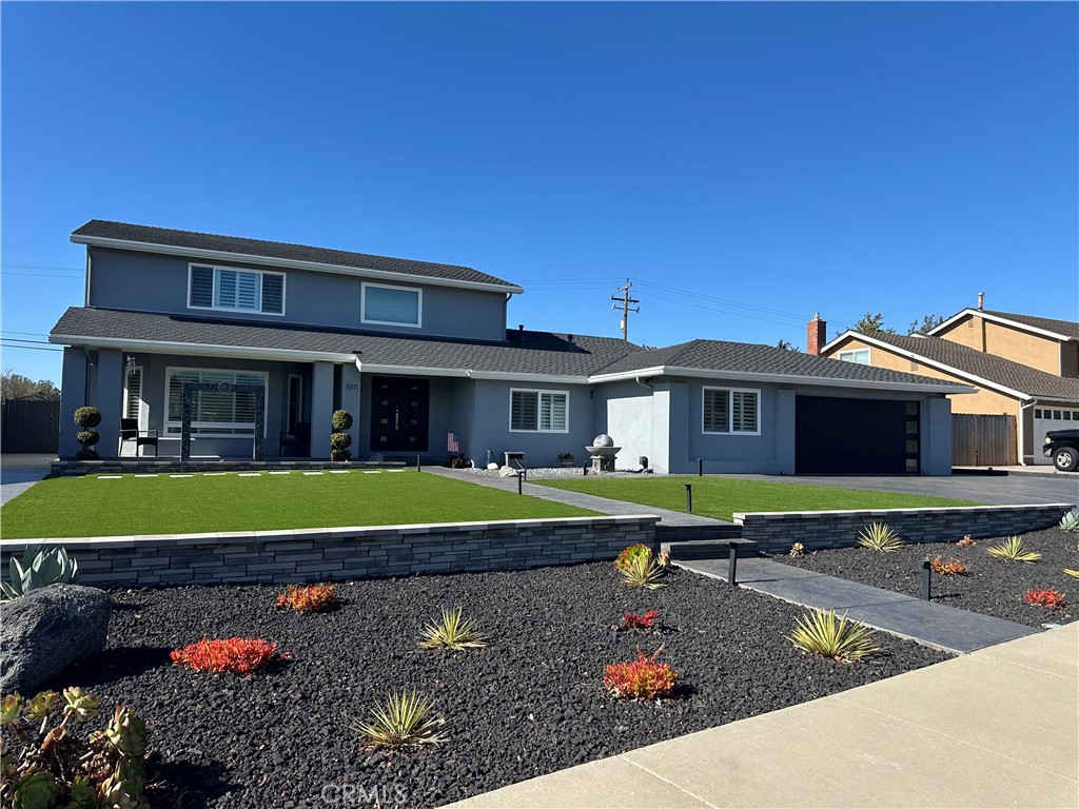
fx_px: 748
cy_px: 404
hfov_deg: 71.6
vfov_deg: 56.8
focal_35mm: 24
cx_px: 540
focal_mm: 6.86
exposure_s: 1/3155
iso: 80
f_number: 1.78
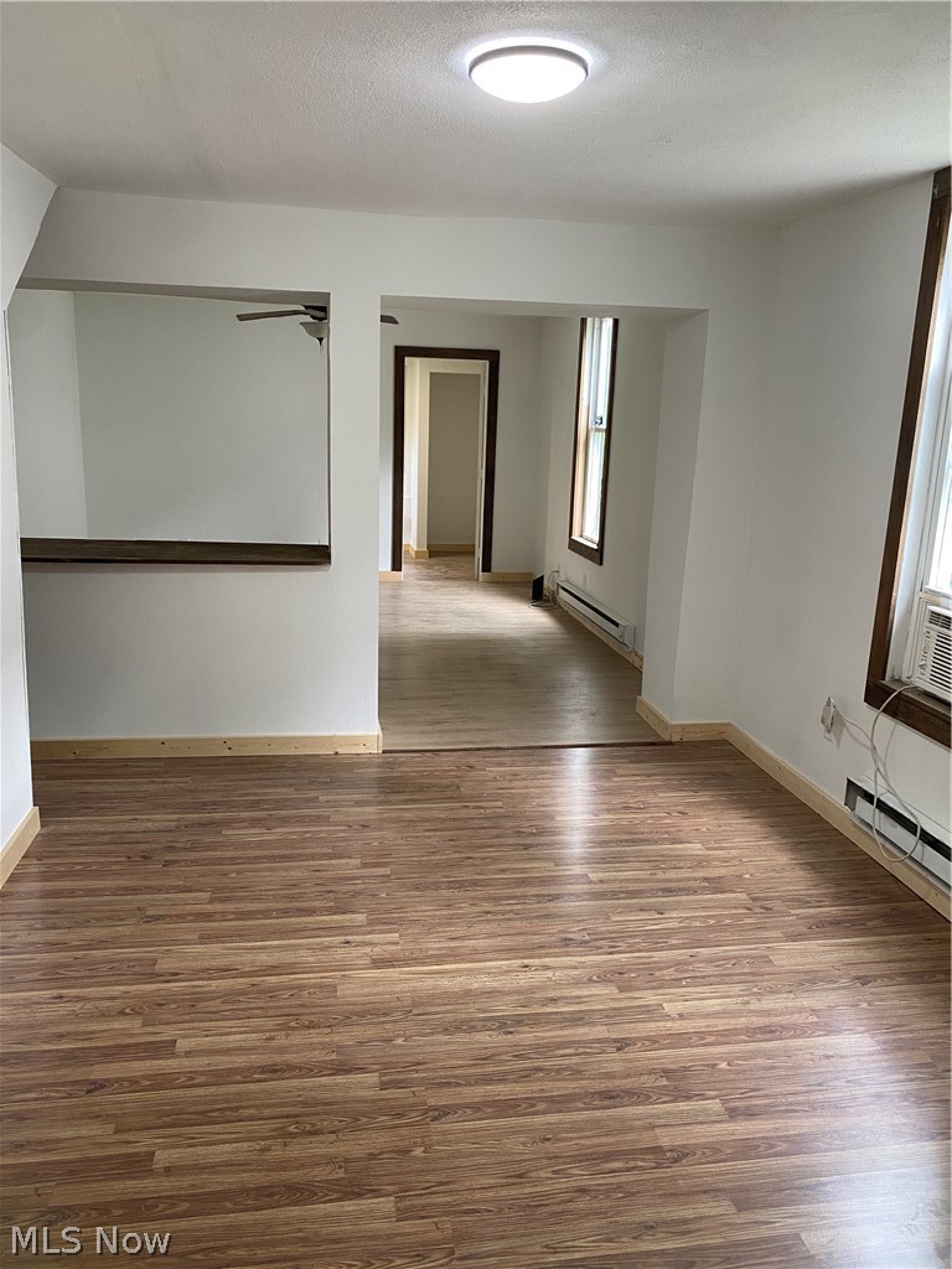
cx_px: 476
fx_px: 953
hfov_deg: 53.1
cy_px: 634
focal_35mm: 26
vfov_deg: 67.3
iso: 125
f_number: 1.8
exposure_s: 1/60
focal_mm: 4.25
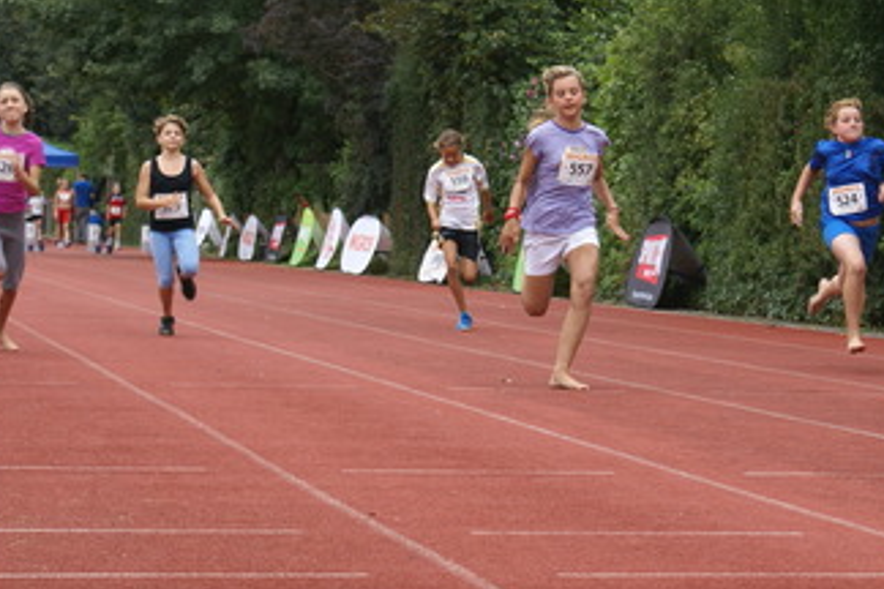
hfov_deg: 16.4
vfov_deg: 11.0
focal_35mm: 125
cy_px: 175
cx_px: 565
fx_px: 3069
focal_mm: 50
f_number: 5.6
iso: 125
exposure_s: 1/200
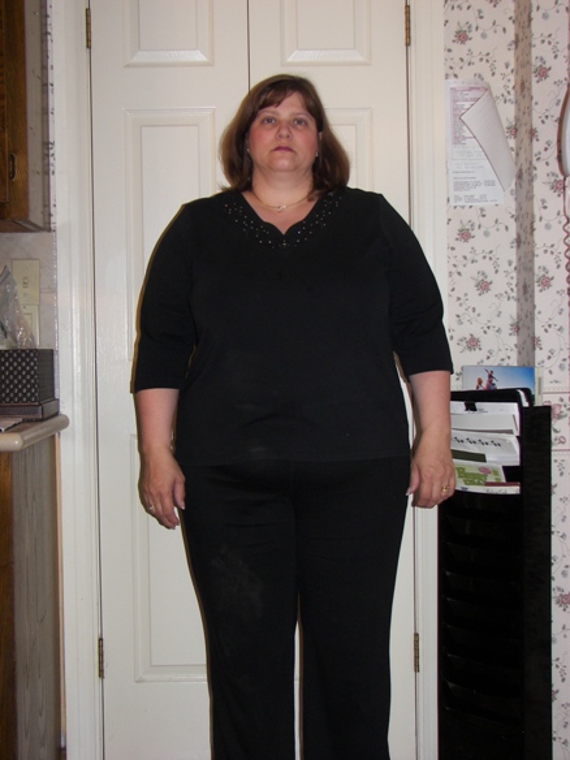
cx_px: 285
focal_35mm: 55
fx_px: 1208
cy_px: 380
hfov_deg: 26.6
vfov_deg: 34.9
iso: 64
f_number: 2.8
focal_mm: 9.2
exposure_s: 1/30
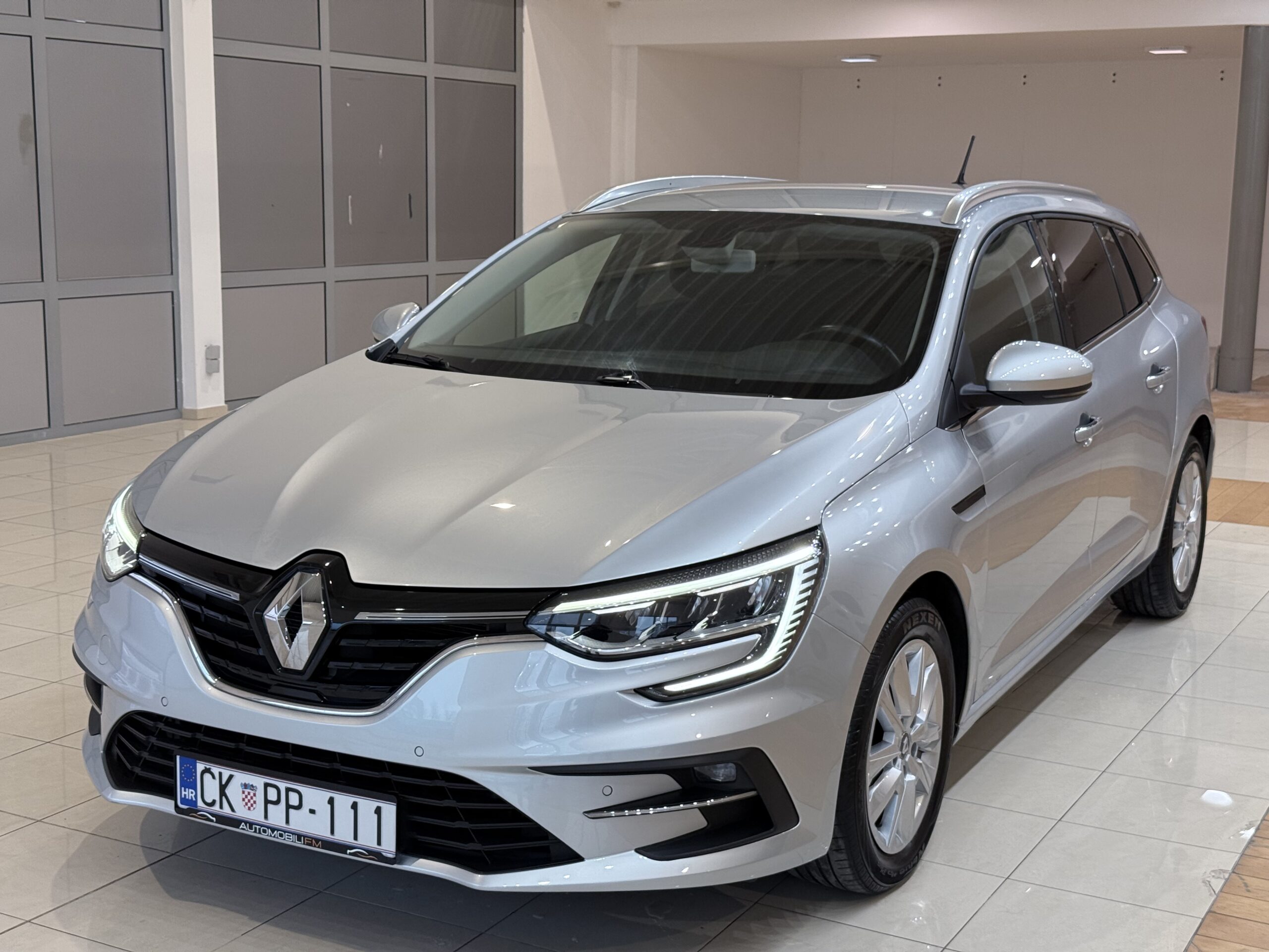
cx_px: 634
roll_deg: -0.5
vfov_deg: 30.3
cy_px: 476
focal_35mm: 48
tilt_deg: -9.2
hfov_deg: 39.7
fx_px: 1760
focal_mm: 6.76
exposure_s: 1/100
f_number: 1.78
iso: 125
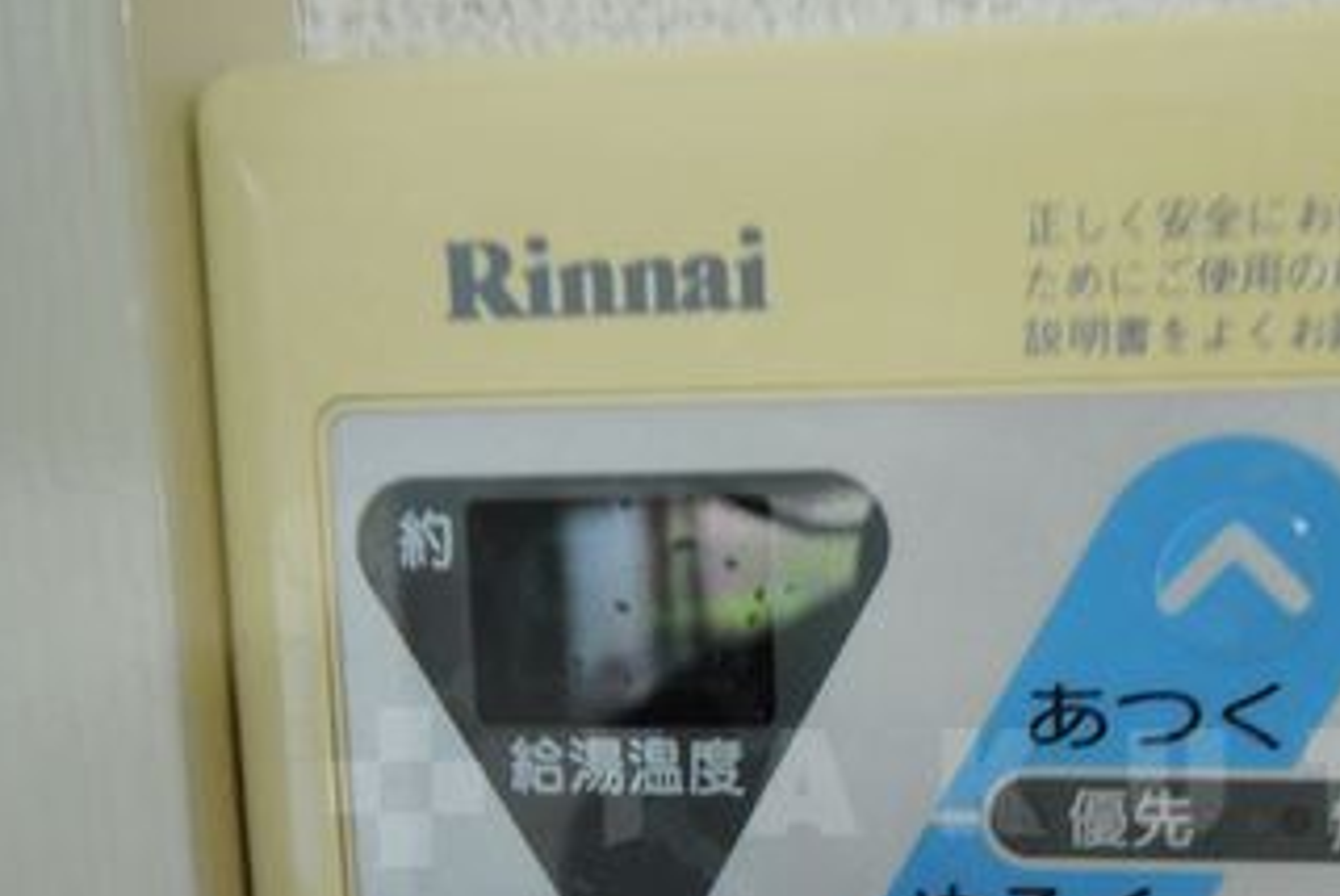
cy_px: 787
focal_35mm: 39
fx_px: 1453
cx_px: 955
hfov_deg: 48.2
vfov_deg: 32.7
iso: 800
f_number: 5
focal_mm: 13
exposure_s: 1/6
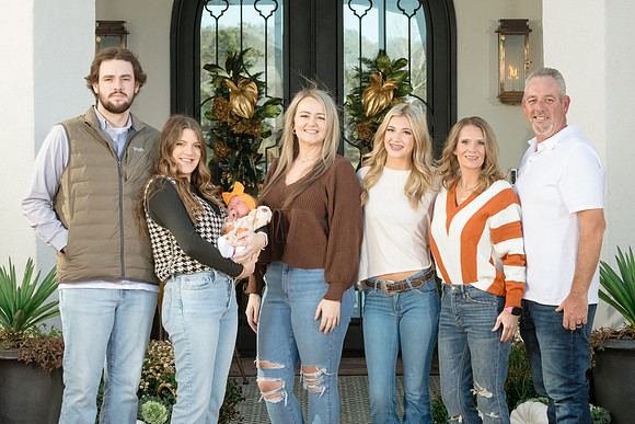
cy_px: 202
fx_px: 2212
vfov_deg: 10.9
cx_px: 282
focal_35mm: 125
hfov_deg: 16.3
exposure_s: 1/250
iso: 400
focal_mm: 70
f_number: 7.1
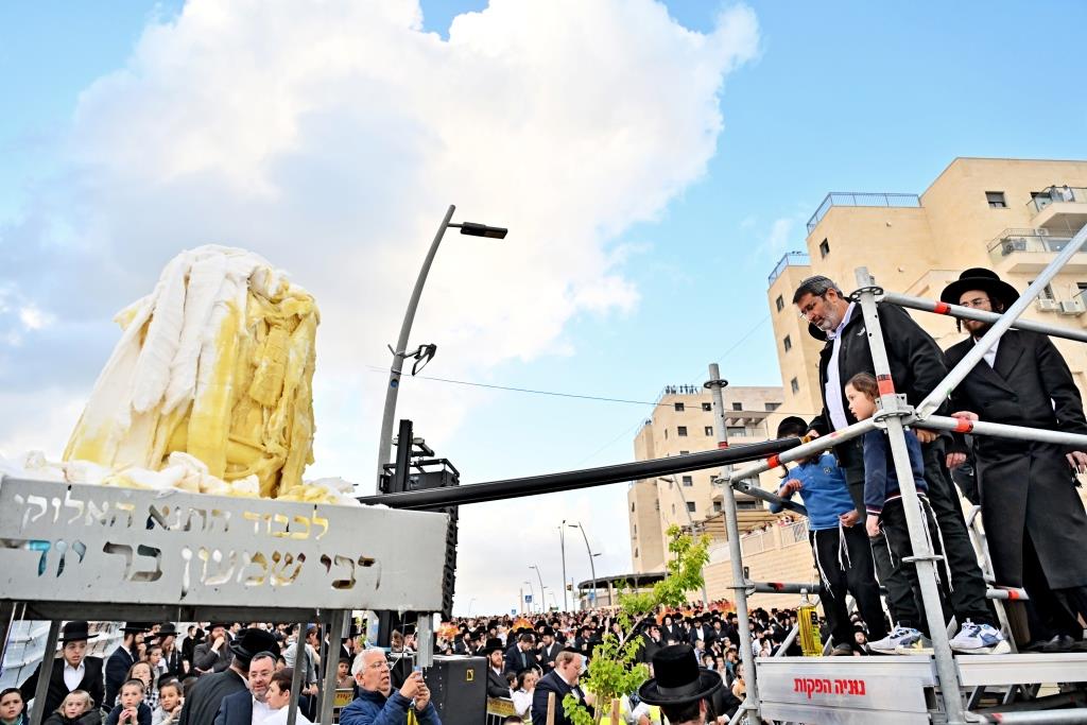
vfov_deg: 53.1
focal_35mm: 24
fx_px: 725
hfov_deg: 73.7
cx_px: 544
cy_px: 362
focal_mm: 24
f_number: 4
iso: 500
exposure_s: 1/800
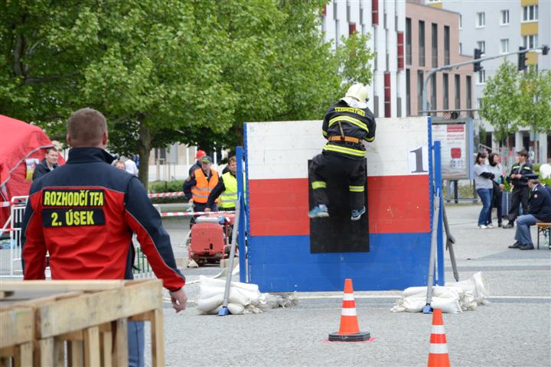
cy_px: 184
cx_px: 276
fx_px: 2410
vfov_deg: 8.7
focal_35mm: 158
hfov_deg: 13.0
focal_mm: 105
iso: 100
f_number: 7.1
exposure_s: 1/125
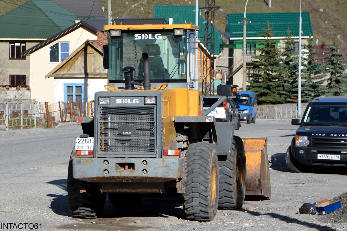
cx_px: 174
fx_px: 1301
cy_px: 116
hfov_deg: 15.2
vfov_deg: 10.2
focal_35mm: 135
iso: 400
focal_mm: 90
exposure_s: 1/1600
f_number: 6.3
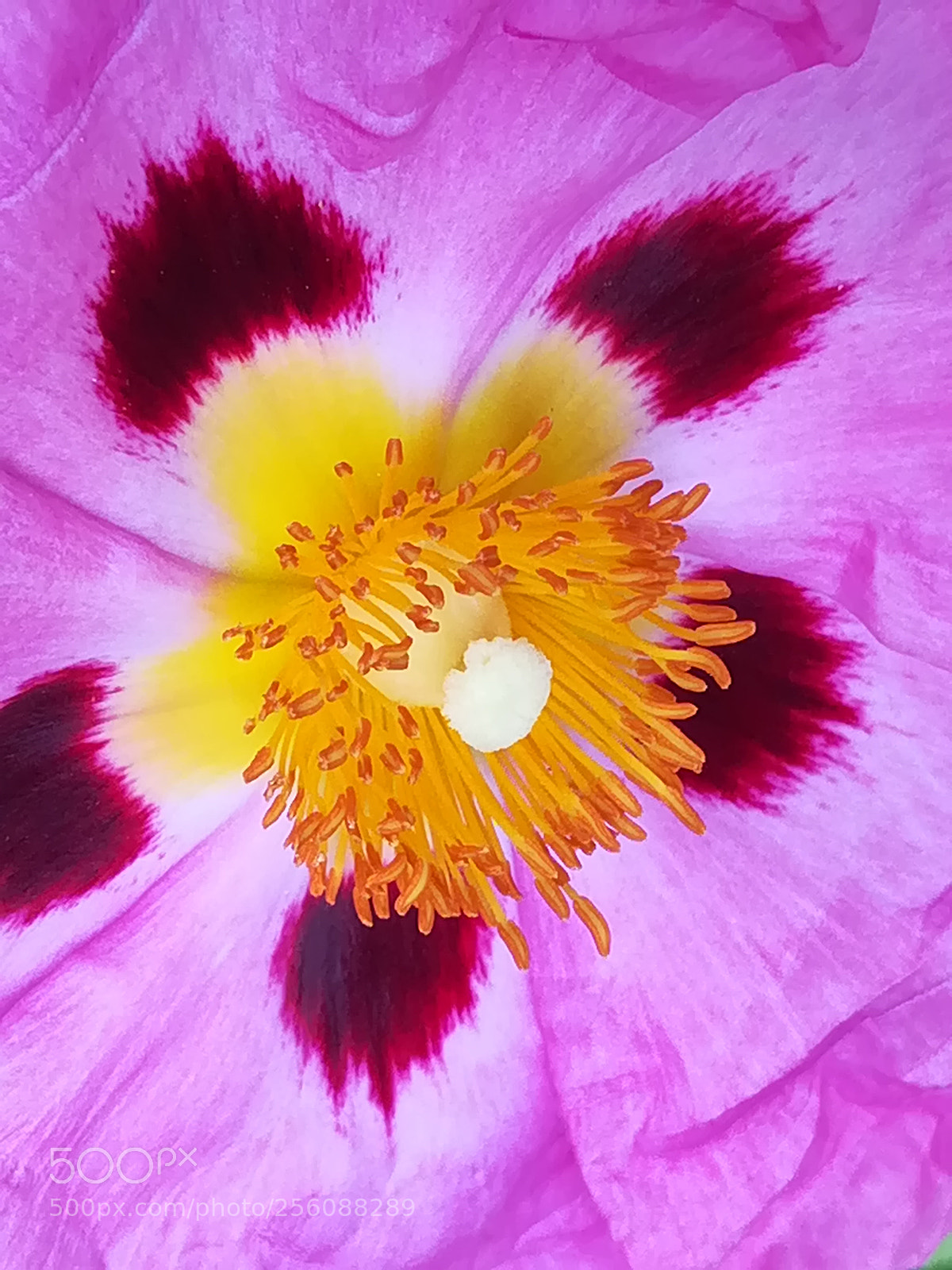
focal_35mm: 93
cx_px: 476
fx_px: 3410
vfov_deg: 21.1
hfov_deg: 15.9
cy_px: 635
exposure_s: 1/124
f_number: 2.2
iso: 50
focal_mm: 3.83
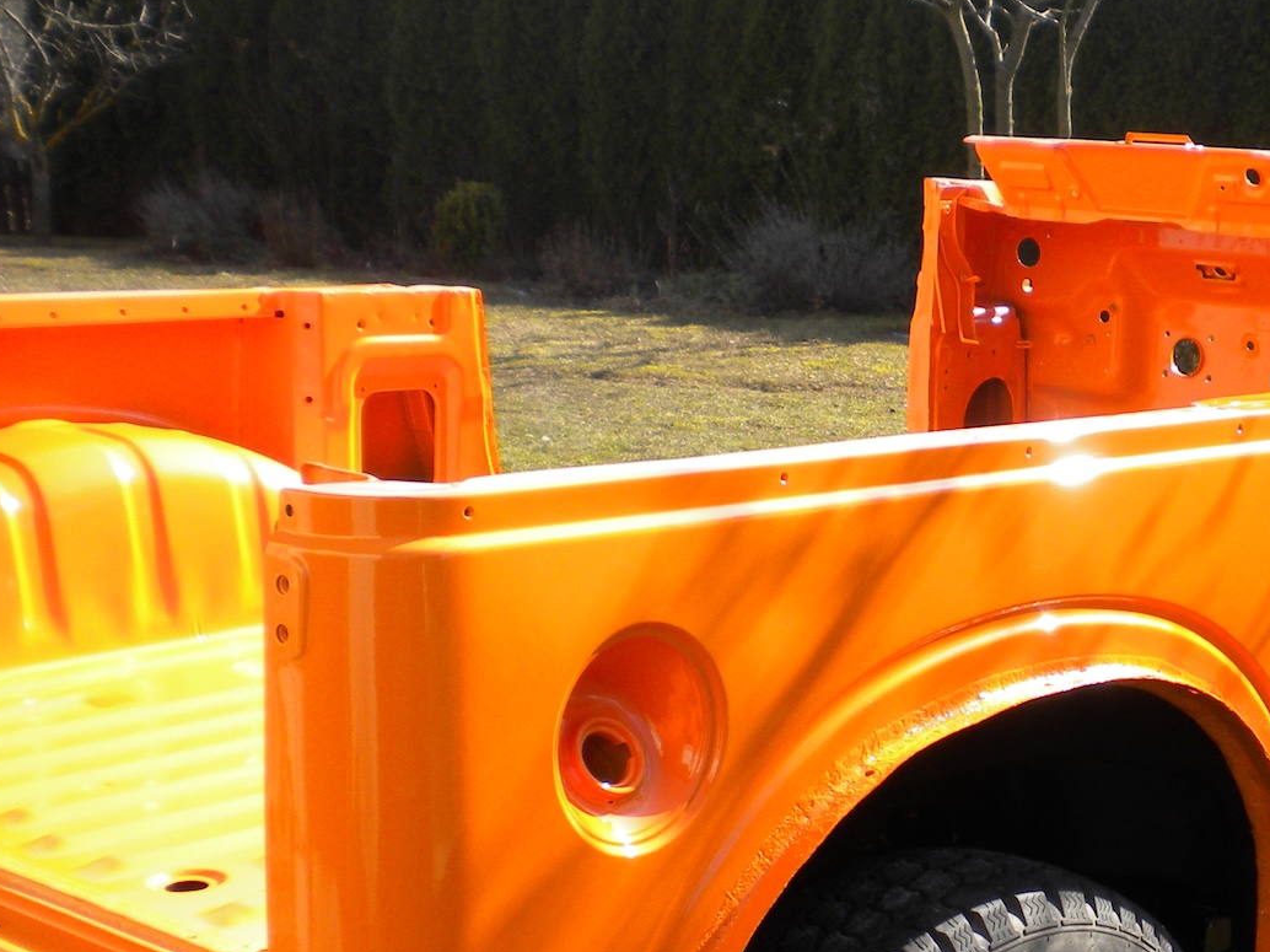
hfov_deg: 29.1
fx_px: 2384
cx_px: 1044
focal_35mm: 65
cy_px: 859
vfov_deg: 22.0
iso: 80
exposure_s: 1/245
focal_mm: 6.3
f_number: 4.6
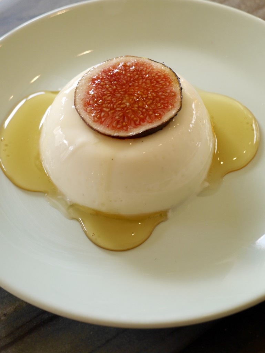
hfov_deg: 22.9
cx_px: 132
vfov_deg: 30.3
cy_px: 176
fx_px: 653
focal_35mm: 64
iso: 320
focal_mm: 32
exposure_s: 1/60
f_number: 5.4
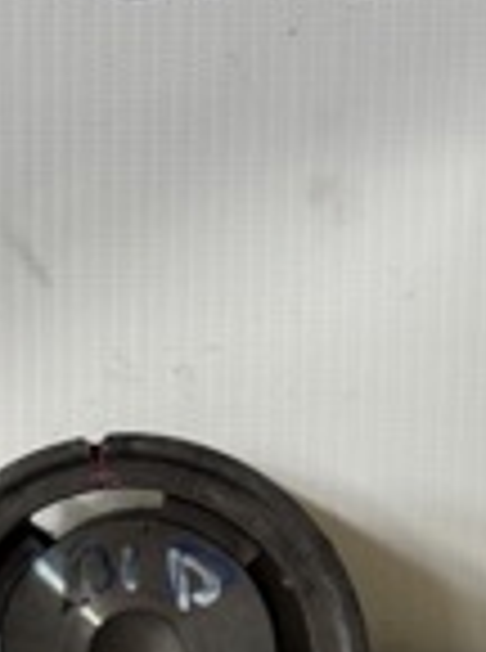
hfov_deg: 9.3
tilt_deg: -14.3
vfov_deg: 12.4
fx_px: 2990
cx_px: 142
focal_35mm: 159
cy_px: 549
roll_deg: -0.9
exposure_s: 1/100
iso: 80
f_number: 1.78
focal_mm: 6.76
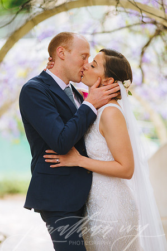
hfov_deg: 16.0
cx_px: 84
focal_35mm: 85
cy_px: 126
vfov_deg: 23.9
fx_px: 593
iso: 400
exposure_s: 1/640
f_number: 1.6
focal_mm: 85
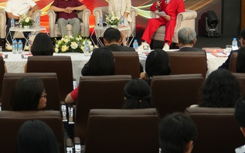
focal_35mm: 74
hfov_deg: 27.5
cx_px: 66
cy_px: 0
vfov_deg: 17.2
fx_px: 494
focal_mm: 24
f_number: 2.8
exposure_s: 1/100
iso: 500
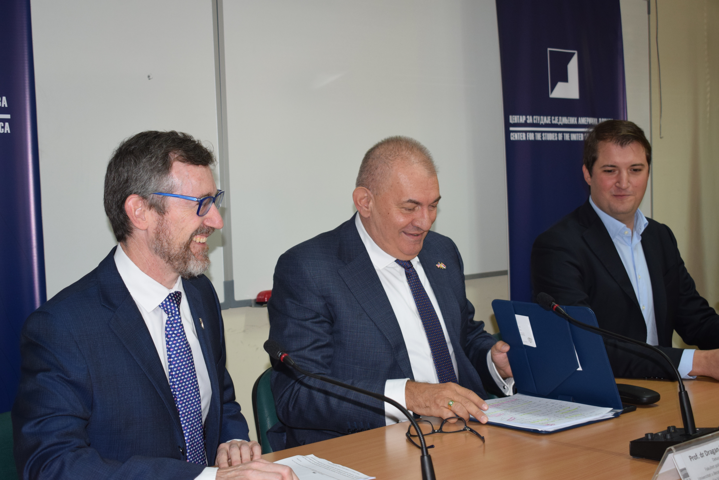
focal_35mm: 54
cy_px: 240
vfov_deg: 25.1
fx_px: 1078
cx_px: 360
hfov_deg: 36.9
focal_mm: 36
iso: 800
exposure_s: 1/60
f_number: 4.8
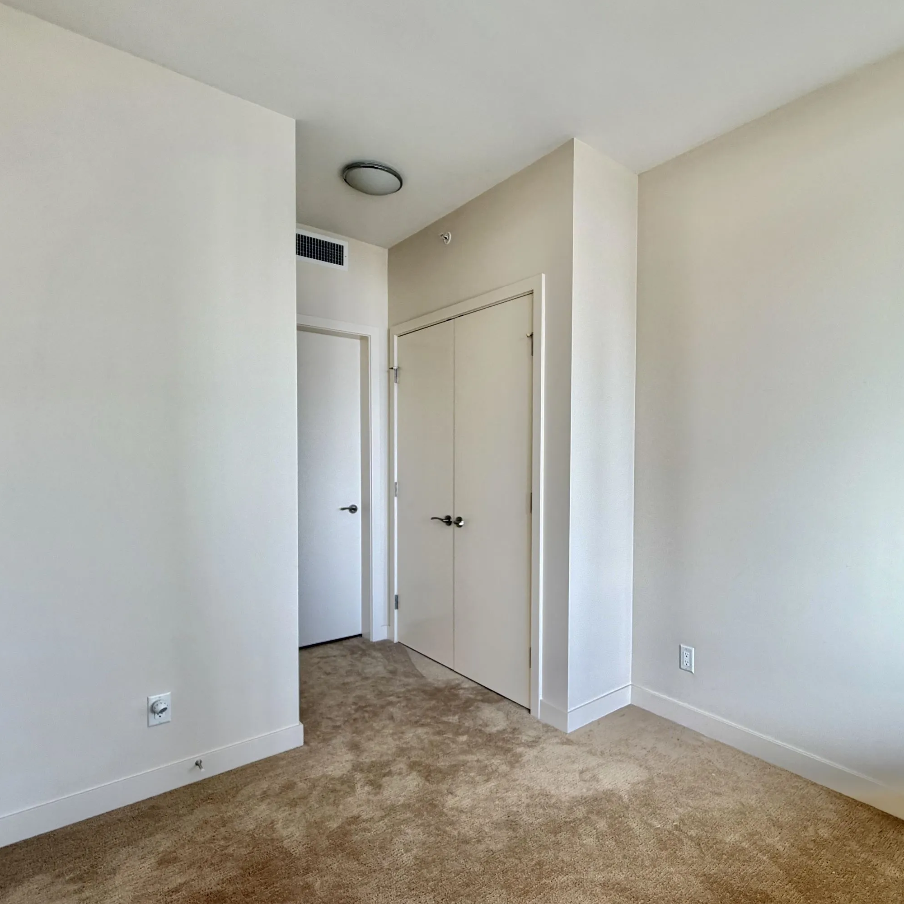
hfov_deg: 76.9
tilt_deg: -2.2
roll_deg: -0.2
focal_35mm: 19
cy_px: 476
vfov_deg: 77.6
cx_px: 537
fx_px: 561
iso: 160
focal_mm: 2.22
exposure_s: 1/60
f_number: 2.2
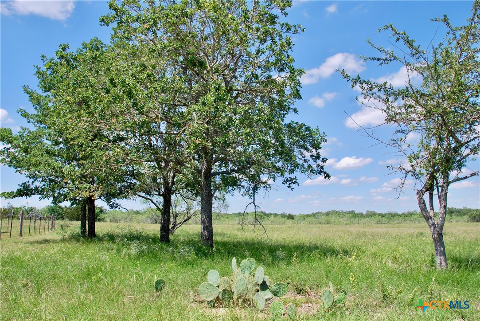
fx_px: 440
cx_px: 240
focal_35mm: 33
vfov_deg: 40.0
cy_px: 160
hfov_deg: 57.2
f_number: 8
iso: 100
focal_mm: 22
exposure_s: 1/250
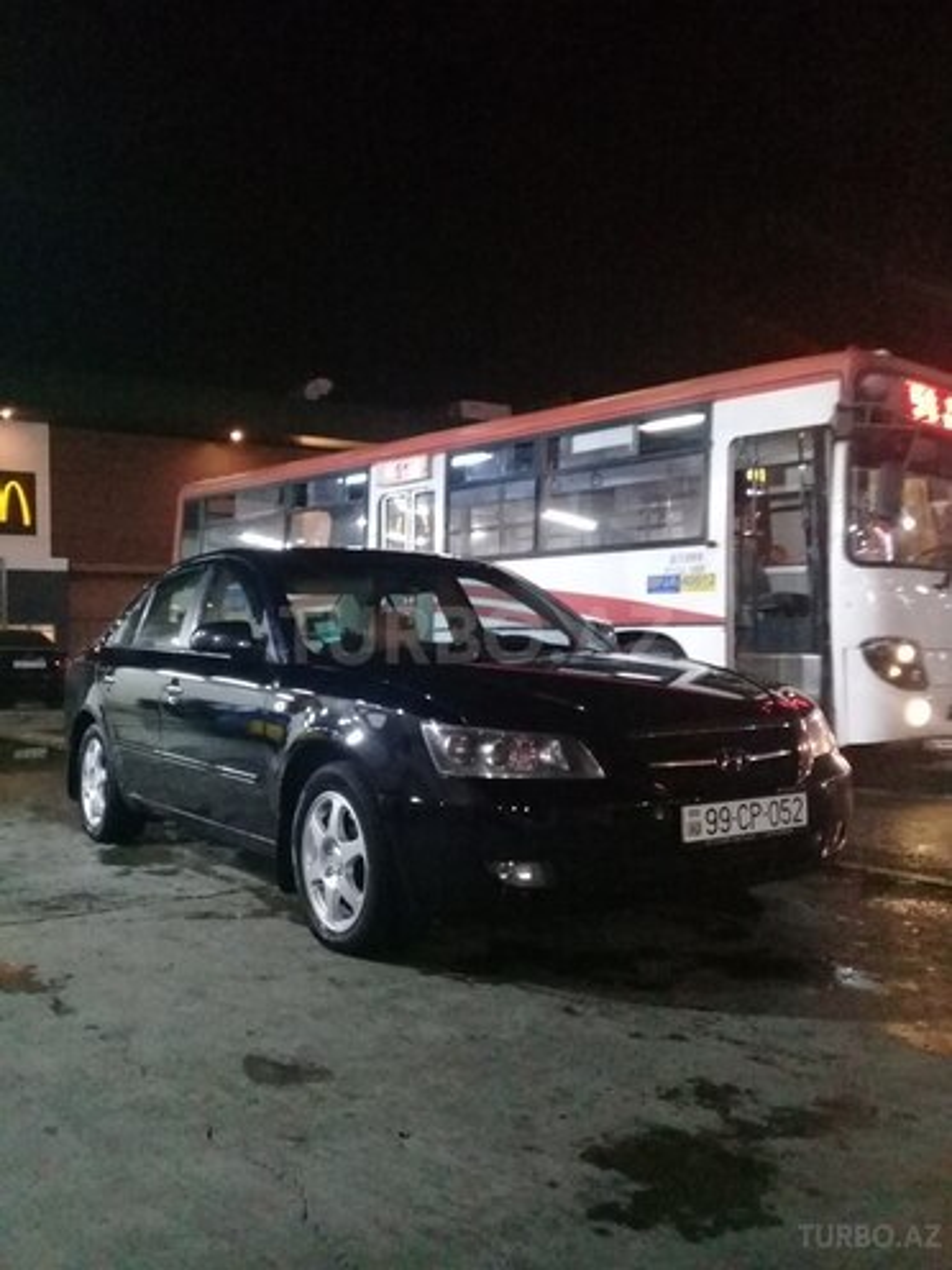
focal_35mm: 31
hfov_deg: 45.4
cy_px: 635
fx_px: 1137
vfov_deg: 58.4
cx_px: 476
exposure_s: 1/17
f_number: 2.2
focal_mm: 3.3
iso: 800
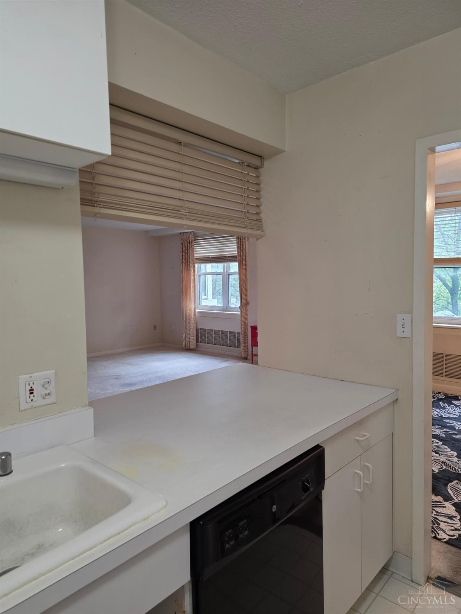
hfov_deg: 58.9
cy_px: 307
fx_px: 408
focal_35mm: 23
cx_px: 230
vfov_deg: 73.9
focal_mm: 6.3
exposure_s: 1/120
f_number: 1.7
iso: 320
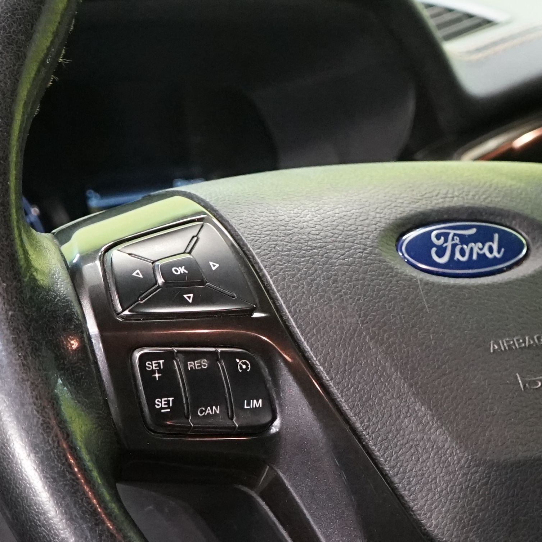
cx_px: 417
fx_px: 2161
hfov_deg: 14.2
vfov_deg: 14.2
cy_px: 421
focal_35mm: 122
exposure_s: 1/50
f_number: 5
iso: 3200
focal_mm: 36
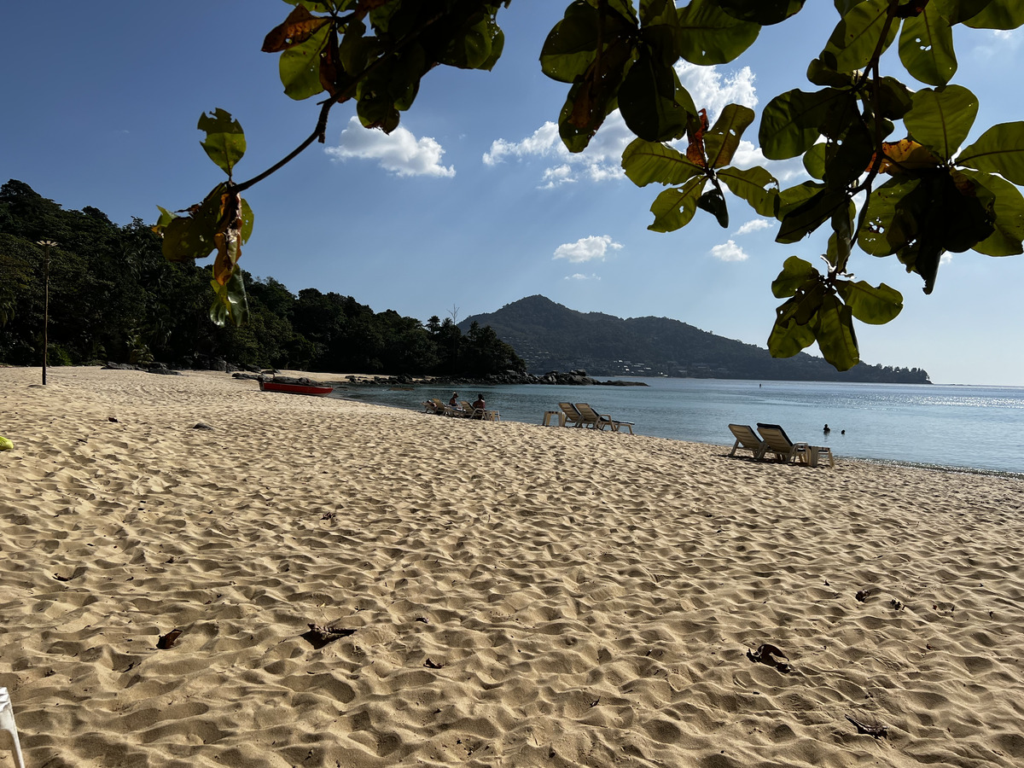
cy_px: 384
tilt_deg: -0.8
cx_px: 512
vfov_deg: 53.1
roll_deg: -1.2
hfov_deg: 67.3
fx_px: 769
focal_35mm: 26
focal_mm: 5.7
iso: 50
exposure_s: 1/10309
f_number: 1.5
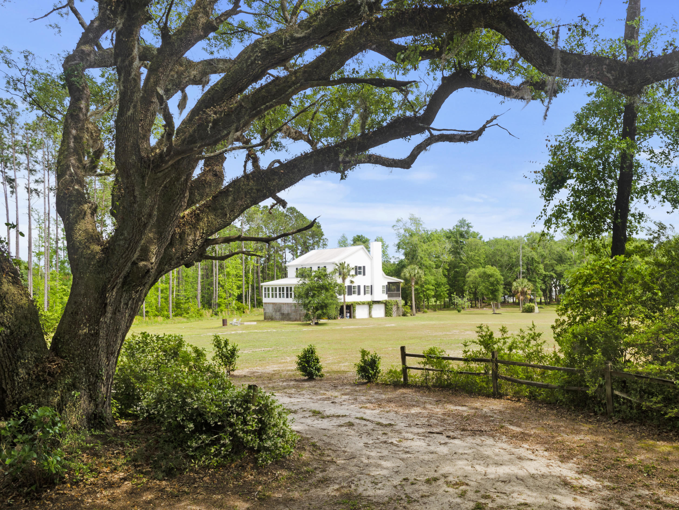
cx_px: 393
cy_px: 248
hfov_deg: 58.1
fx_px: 608
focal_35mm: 31
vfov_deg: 45.4
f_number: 8
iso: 100
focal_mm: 18
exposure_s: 1/200
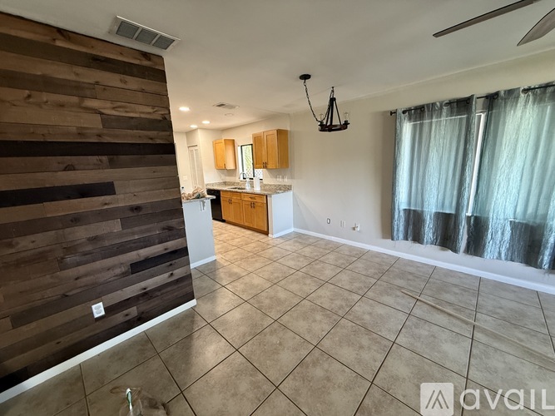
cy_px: 208
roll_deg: +2.2
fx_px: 224
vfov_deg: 85.7
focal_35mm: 14
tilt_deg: -11.1
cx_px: 278
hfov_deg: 102.1
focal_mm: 2.22
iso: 200
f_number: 2.2
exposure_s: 1/60
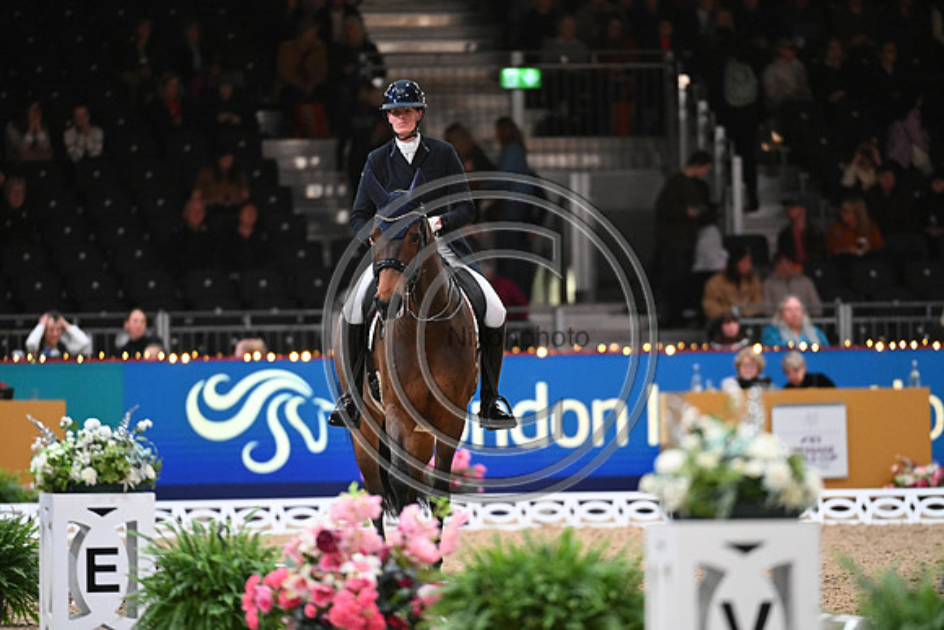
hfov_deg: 5.7
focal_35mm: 360
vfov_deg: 3.8
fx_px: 9442
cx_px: 472
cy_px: 315
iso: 6400
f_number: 4
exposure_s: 1/640
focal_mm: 360
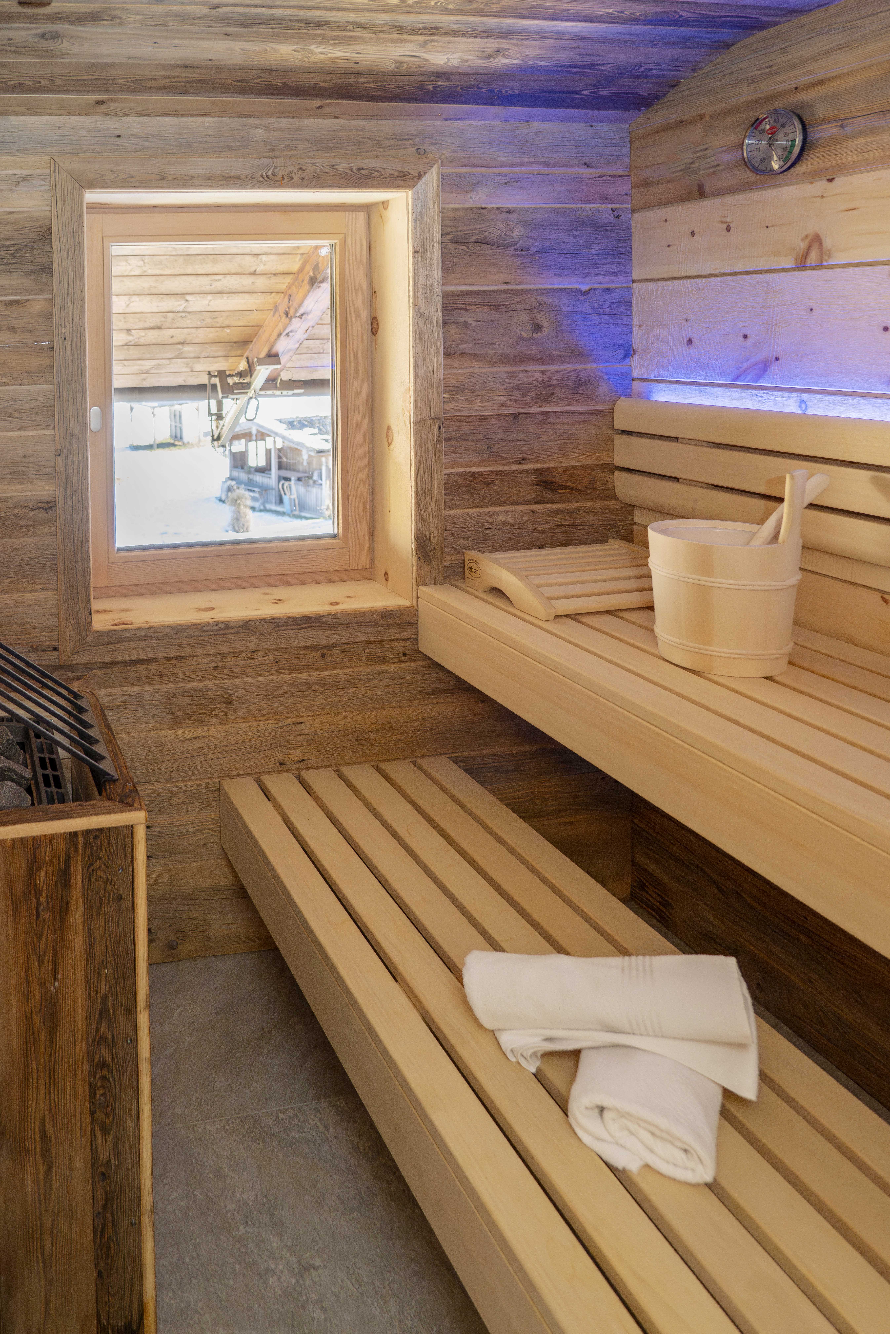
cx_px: 445
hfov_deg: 53.1
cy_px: 667
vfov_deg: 73.7
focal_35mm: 24
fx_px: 890
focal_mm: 24
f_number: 4
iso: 1000
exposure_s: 1/250
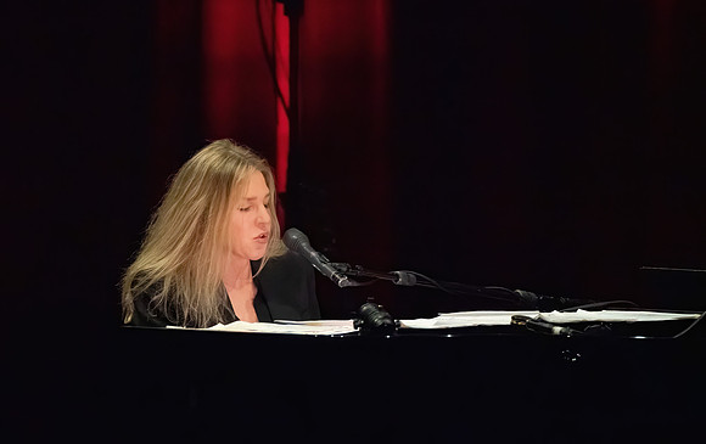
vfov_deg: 2.5
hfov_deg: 3.9
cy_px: 224
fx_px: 10327
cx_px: 241
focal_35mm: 536
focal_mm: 400
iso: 25600
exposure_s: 1/320
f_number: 9
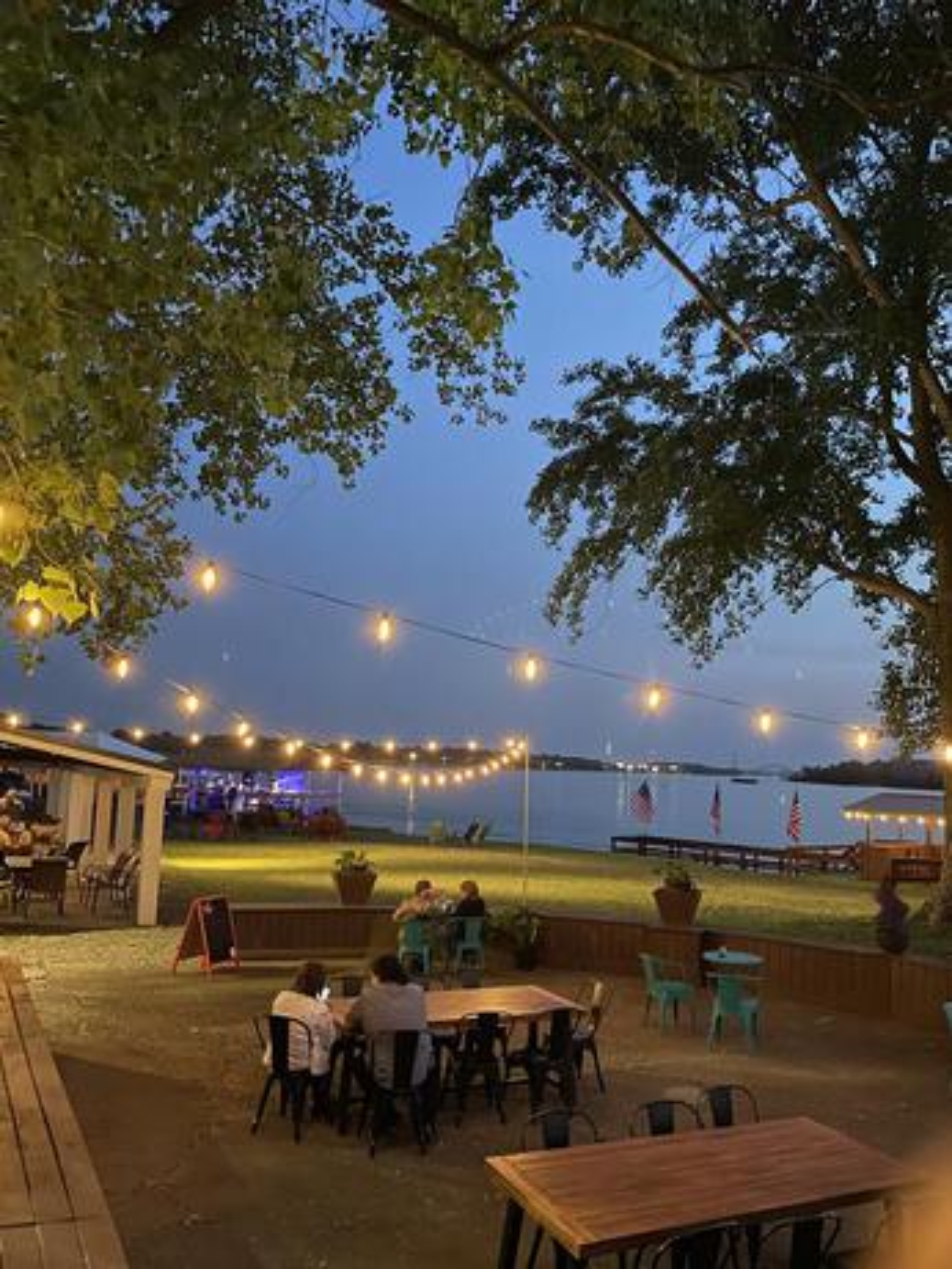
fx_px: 953
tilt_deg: +3.9
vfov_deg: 67.3
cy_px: 634
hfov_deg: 53.1
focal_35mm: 26
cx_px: 476
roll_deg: -1.9
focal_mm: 4.2
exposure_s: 1/20
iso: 1000
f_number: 1.6
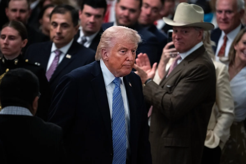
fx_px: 1367
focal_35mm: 200
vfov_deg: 6.9
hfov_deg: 10.3
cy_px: 82
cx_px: 123
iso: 3200
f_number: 2.8
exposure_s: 1/125
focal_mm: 200
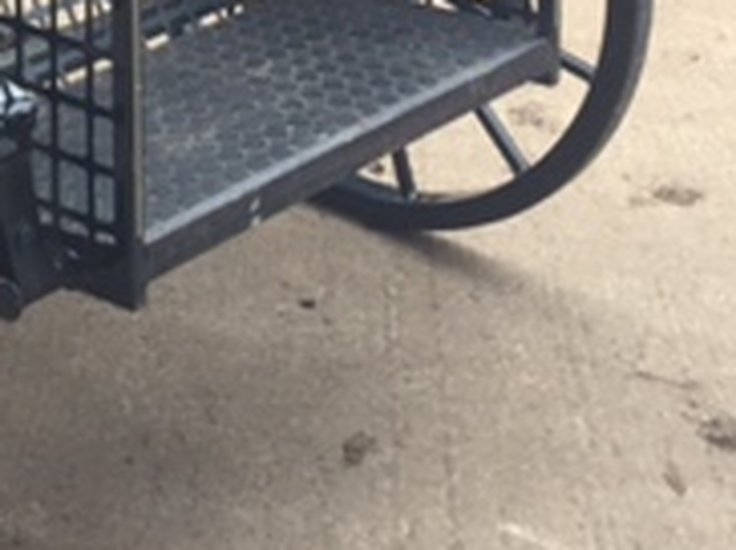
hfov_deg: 18.6
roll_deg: +0.5
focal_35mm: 102
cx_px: -49
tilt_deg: -13.9
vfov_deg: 13.6
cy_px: -271
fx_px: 2166
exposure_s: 1/100
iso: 50
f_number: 2.2
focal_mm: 4.15
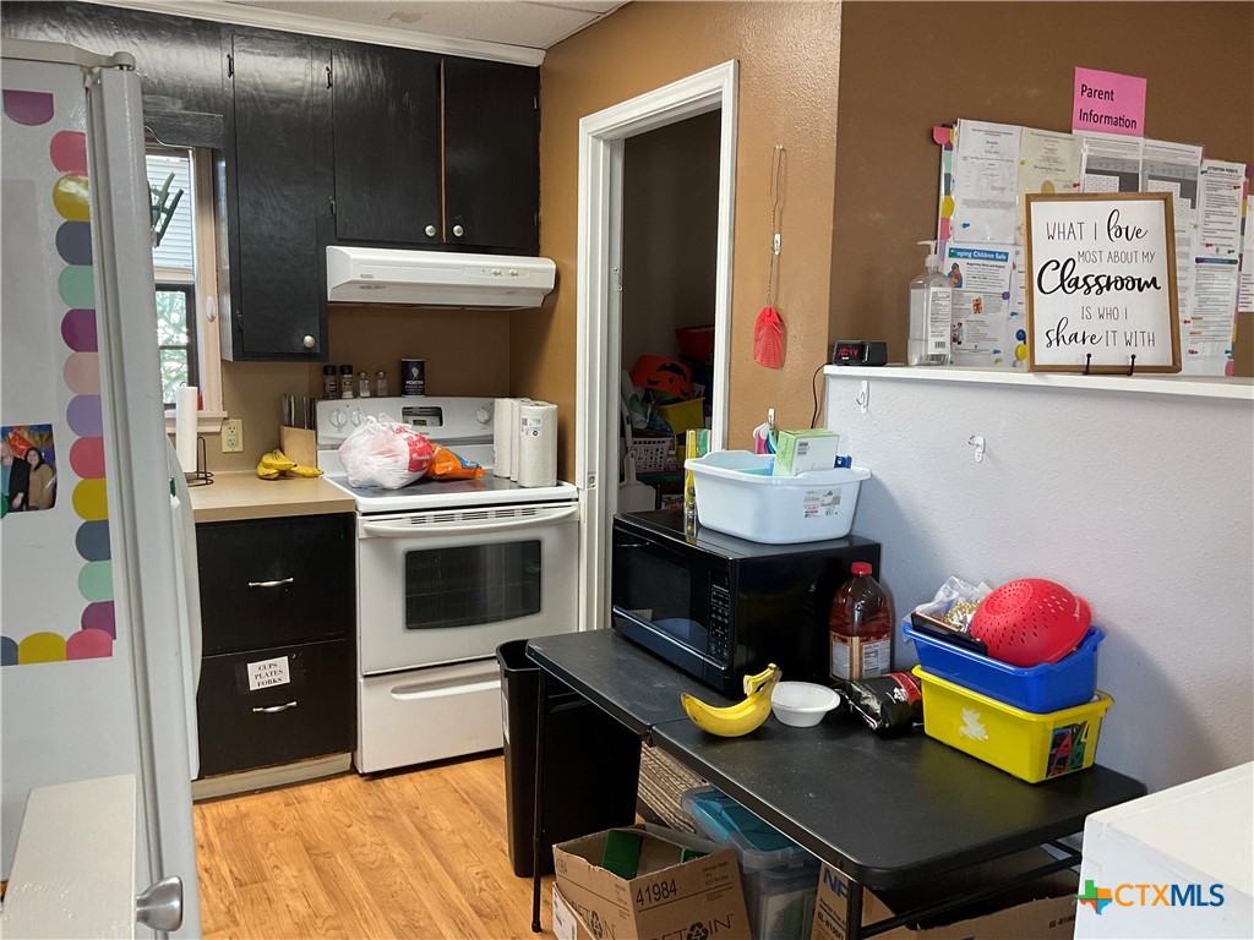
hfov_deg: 61.7
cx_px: 627
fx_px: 1051
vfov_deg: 48.2
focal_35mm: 29
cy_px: 470
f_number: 1.8
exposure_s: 1/60
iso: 100
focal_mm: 3
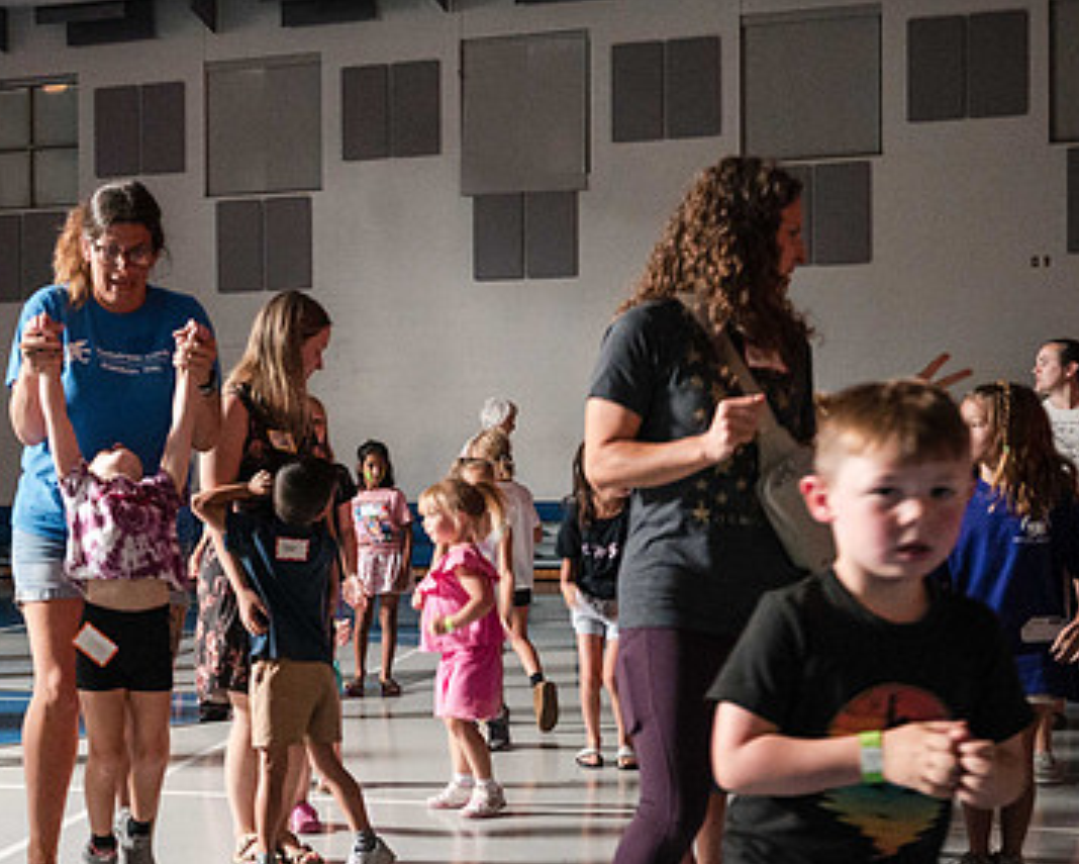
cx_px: 197
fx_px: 1629
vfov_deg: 29.6
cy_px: 517
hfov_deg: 35.3
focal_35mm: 51
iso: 8000
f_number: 4
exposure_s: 1/60
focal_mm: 30
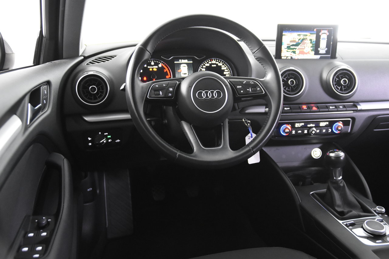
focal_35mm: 36
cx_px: 194
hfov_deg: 53.1
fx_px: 389
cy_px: 130
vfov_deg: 36.9
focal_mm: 24
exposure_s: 1/40
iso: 4500
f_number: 3
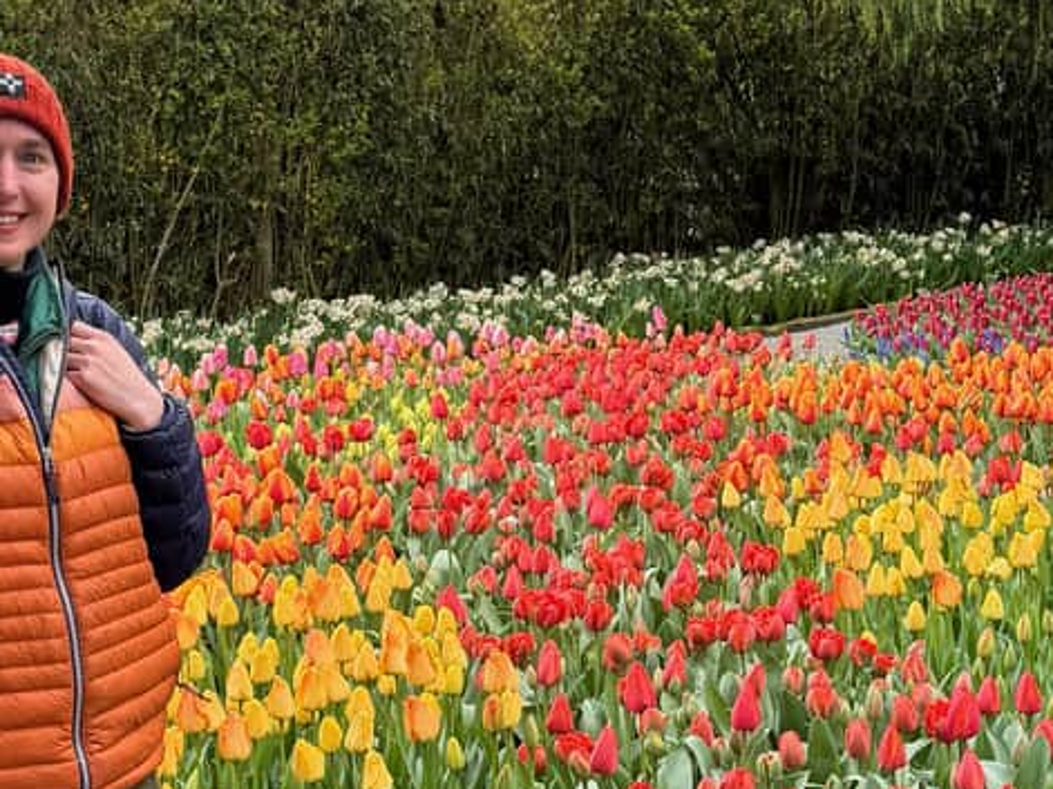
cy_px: 834
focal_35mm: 51
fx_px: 1551
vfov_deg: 26.6
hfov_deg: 36.9
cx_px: 742
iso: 80
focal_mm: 6.86
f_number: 1.78
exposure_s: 1/539
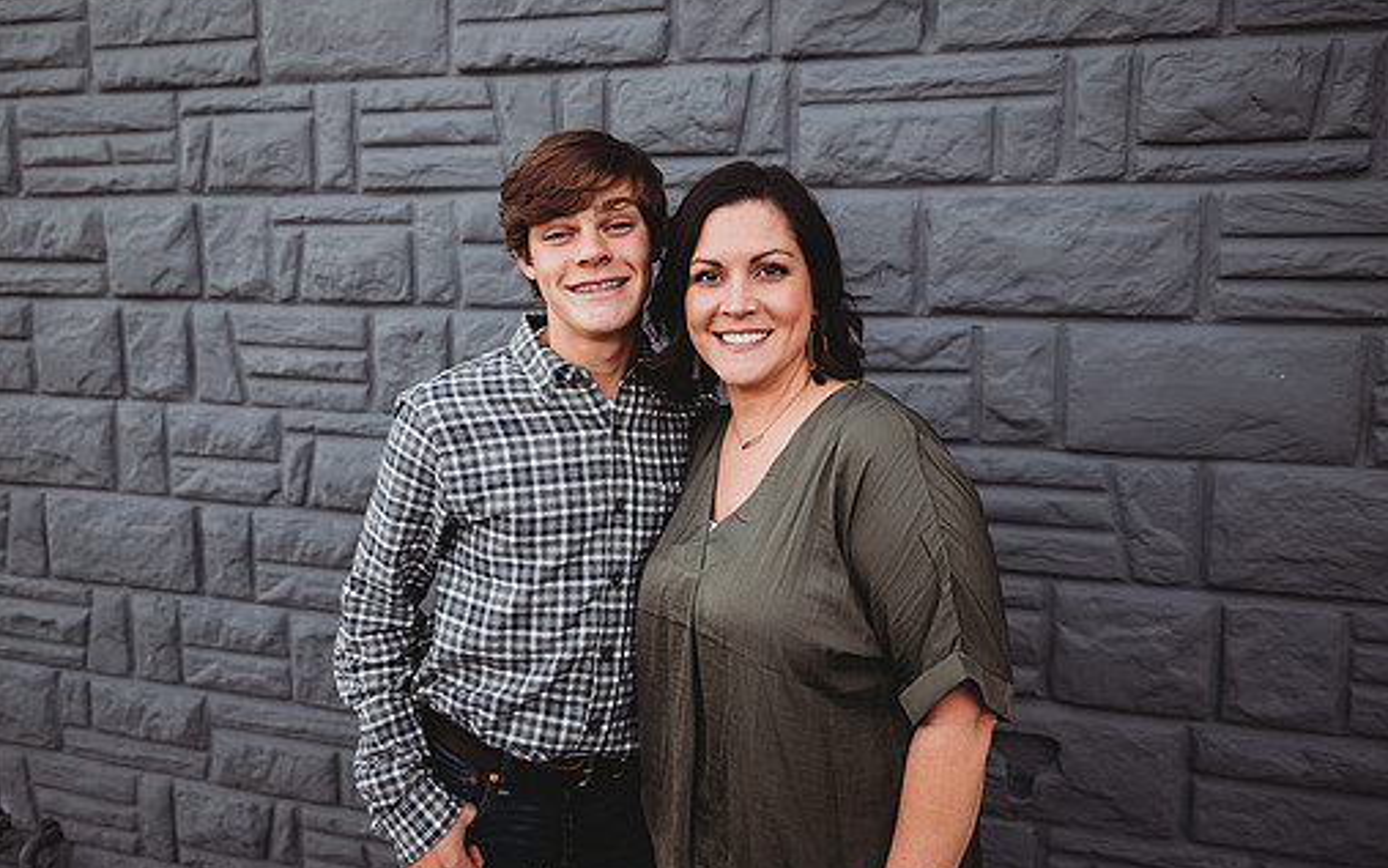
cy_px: 360
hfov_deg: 66.3
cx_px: 632
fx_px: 1059
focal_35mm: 28
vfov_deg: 44.4
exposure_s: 1/200
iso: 160
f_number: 2.2
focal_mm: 24
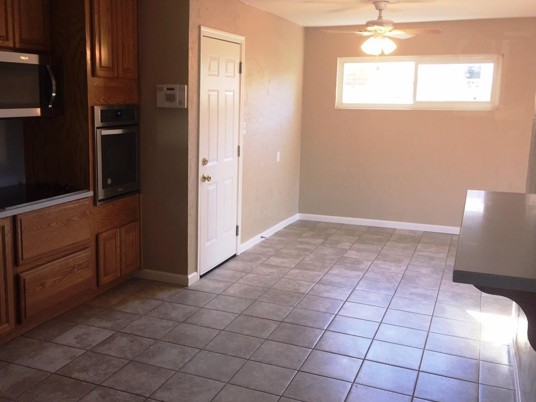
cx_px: 221
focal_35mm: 36
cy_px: 186
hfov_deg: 51.1
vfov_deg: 39.6
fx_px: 557
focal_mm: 4.15
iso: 32
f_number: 2.2
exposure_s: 1/30
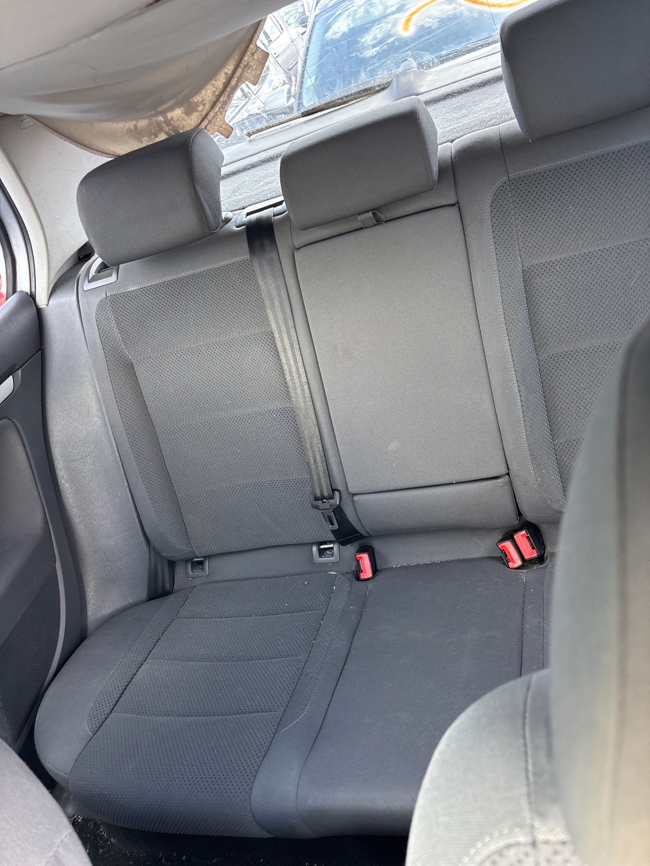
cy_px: 433
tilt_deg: -30.9
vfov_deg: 67.3
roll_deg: +25.4
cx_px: 325
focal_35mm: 26
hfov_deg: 53.1
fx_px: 651
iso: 200
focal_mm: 5.96
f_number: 1.6
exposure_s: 1/60
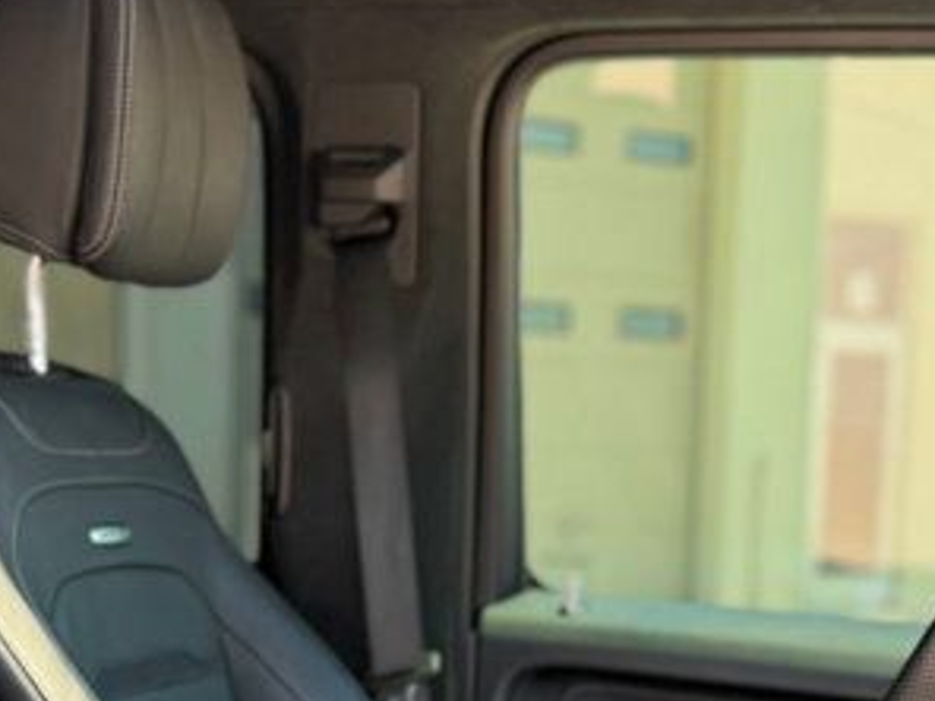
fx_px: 2242
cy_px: 815
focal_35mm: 83
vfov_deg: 17.1
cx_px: 335
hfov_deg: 23.5
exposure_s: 1/235
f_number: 1.78
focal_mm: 6.76
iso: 80
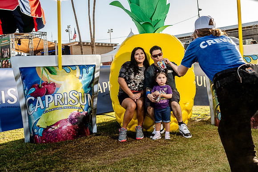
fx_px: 266
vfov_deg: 35.7
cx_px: 160
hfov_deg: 51.2
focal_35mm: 37
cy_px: 66
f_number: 4
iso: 50
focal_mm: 30
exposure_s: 1/200
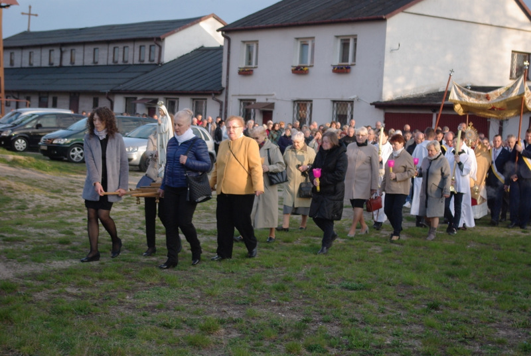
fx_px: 990
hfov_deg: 30.0
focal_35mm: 67
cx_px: 266
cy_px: 178
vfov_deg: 20.4
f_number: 4.5
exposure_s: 1/180
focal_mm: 45
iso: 560
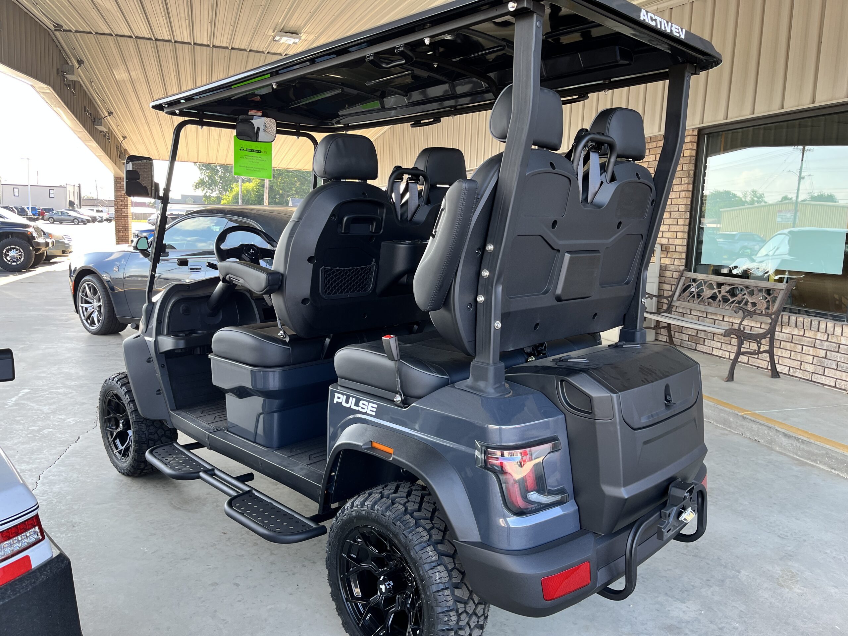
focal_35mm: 26
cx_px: 424
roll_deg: -1.8
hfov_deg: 67.3
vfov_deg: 53.1
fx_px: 637
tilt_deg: -7.5
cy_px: 318
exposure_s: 1/164
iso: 50
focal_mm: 5.1
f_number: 1.6
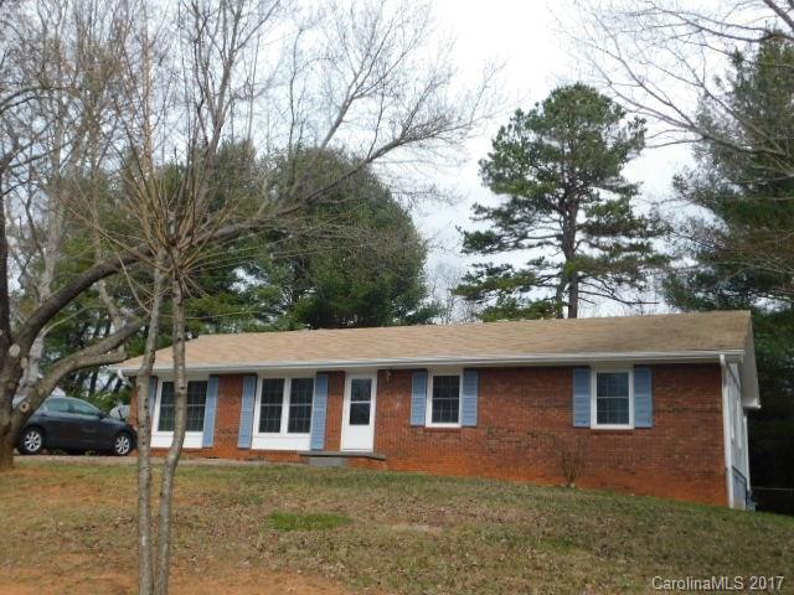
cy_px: 298
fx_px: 826
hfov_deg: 51.4
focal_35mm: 36
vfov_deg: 39.7
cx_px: 397
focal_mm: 6.3
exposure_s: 1/800
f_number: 3.5
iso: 125
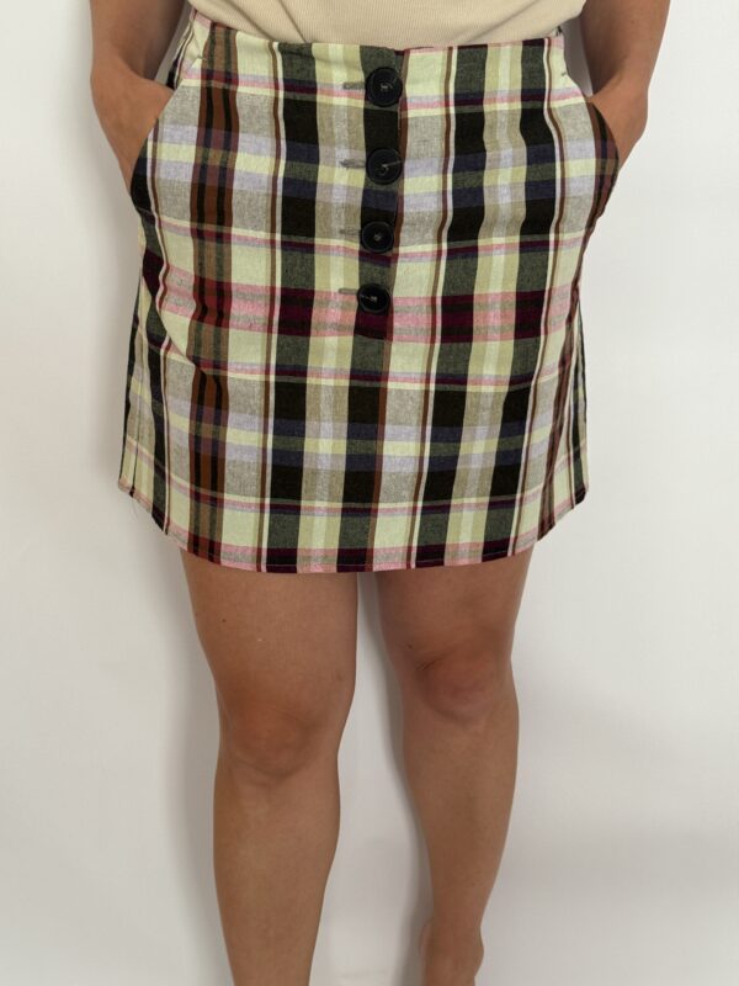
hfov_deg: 30.3
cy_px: 493
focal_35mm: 48
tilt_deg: -20.1
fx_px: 1366
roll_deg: +0.4
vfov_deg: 39.7
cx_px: 370
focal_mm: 6.76
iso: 100
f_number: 1.78
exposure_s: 1/114
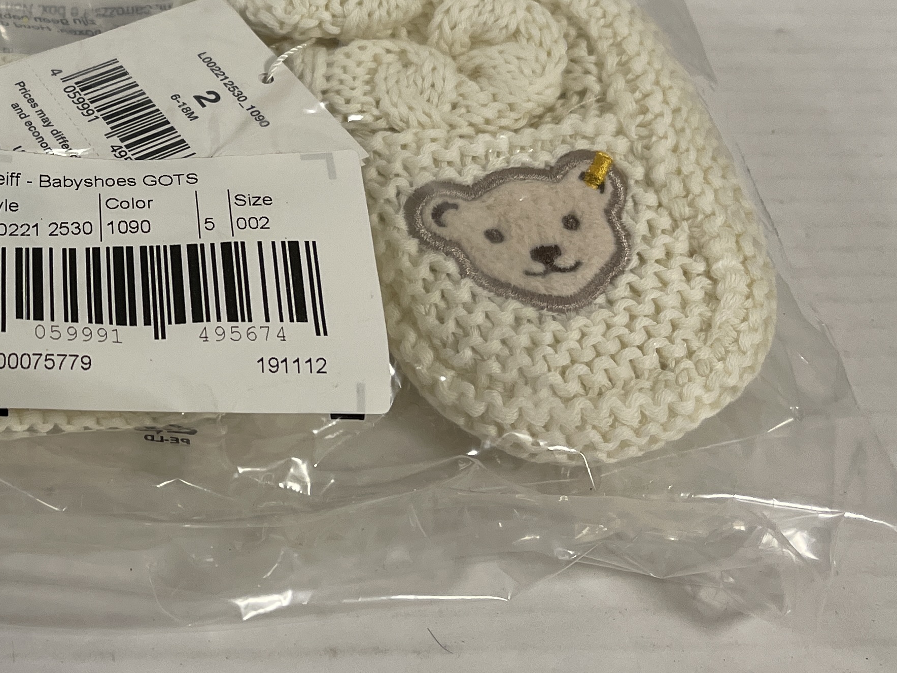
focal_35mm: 57
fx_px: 1477
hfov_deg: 31.8
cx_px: 57
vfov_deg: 25.3
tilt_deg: -47.4
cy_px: 142
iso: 125
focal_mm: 5.1
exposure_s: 1/100
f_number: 1.6
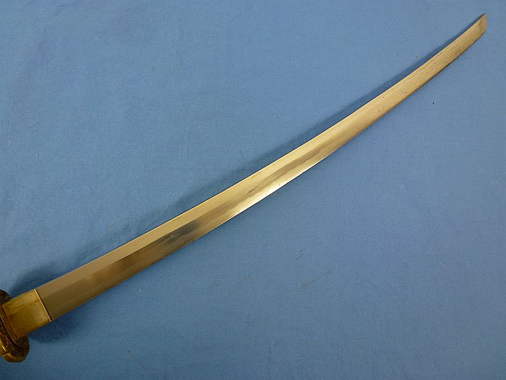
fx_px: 351
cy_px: 190
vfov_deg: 56.8
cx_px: 253
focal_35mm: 24
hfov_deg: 71.6
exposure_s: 1/60
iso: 160
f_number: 3.3
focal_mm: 4.3
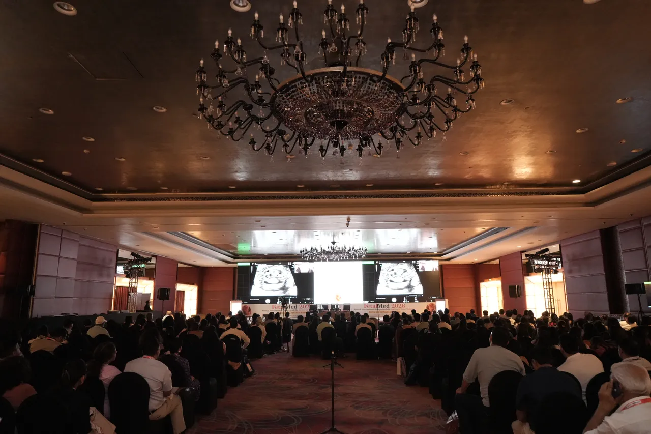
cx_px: 326
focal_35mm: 24
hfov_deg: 73.8
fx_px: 434
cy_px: 217
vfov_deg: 53.1
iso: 10000
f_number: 4
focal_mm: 24
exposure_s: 1/160
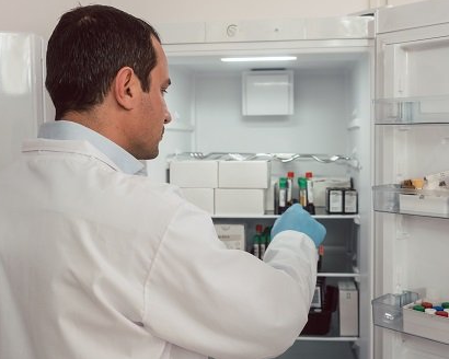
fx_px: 532
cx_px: 250
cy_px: 178
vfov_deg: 37.3
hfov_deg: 45.7
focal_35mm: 40
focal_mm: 35
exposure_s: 1/100
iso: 800
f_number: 4
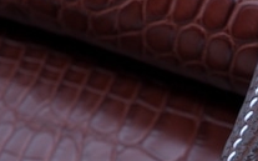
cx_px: 505
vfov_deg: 5.1
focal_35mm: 252
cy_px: 310
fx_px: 1770
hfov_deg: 8.0
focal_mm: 33
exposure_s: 1/75
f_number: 4.5
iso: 160
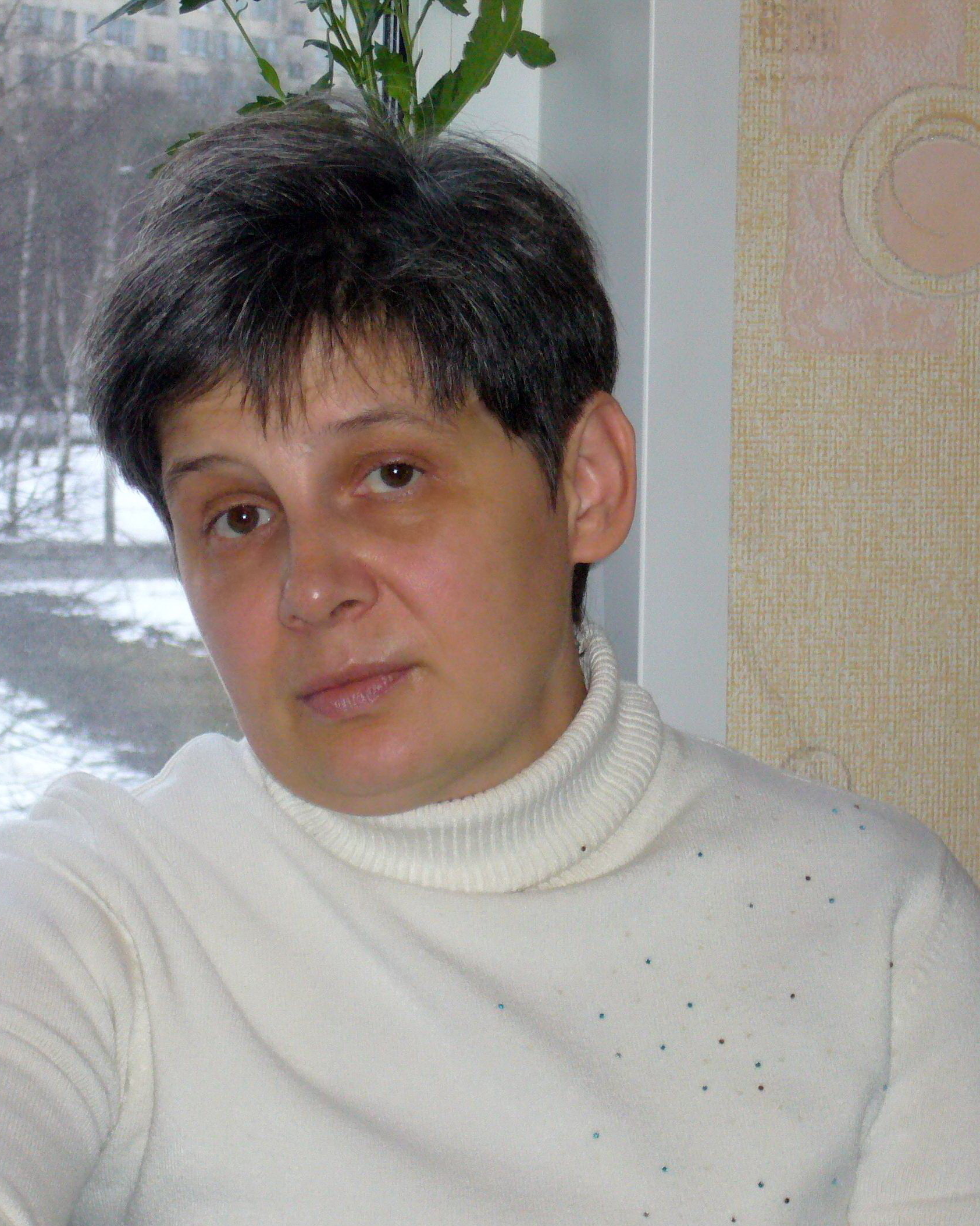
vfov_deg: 14.1
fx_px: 4968
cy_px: 614
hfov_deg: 11.3
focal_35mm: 137
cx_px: 393
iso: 320
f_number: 5
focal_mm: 17.4
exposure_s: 1/60
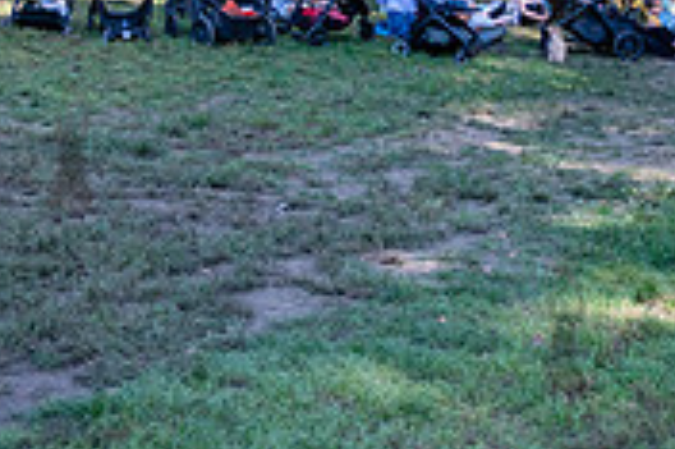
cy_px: -42
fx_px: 1480
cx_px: 560
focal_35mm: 79
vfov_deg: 16.7
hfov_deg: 25.2
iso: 1000
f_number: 4.5
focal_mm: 24
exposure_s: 1/800
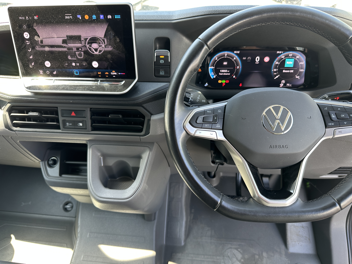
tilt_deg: -33.8
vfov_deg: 56.8
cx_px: 176
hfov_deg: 71.6
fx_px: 244
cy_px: 132
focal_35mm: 24
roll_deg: +0.1
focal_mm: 6.86
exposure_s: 1/121
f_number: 1.78
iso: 125
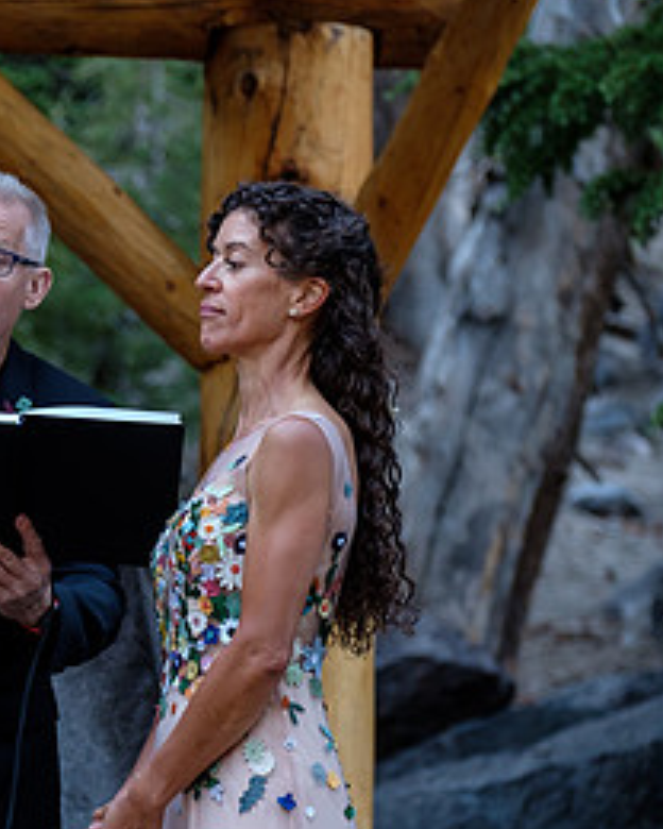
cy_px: 544
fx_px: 6206
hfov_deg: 6.1
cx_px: -6
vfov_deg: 7.6
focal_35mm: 253
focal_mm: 80.4
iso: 640
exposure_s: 1/125
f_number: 2.8
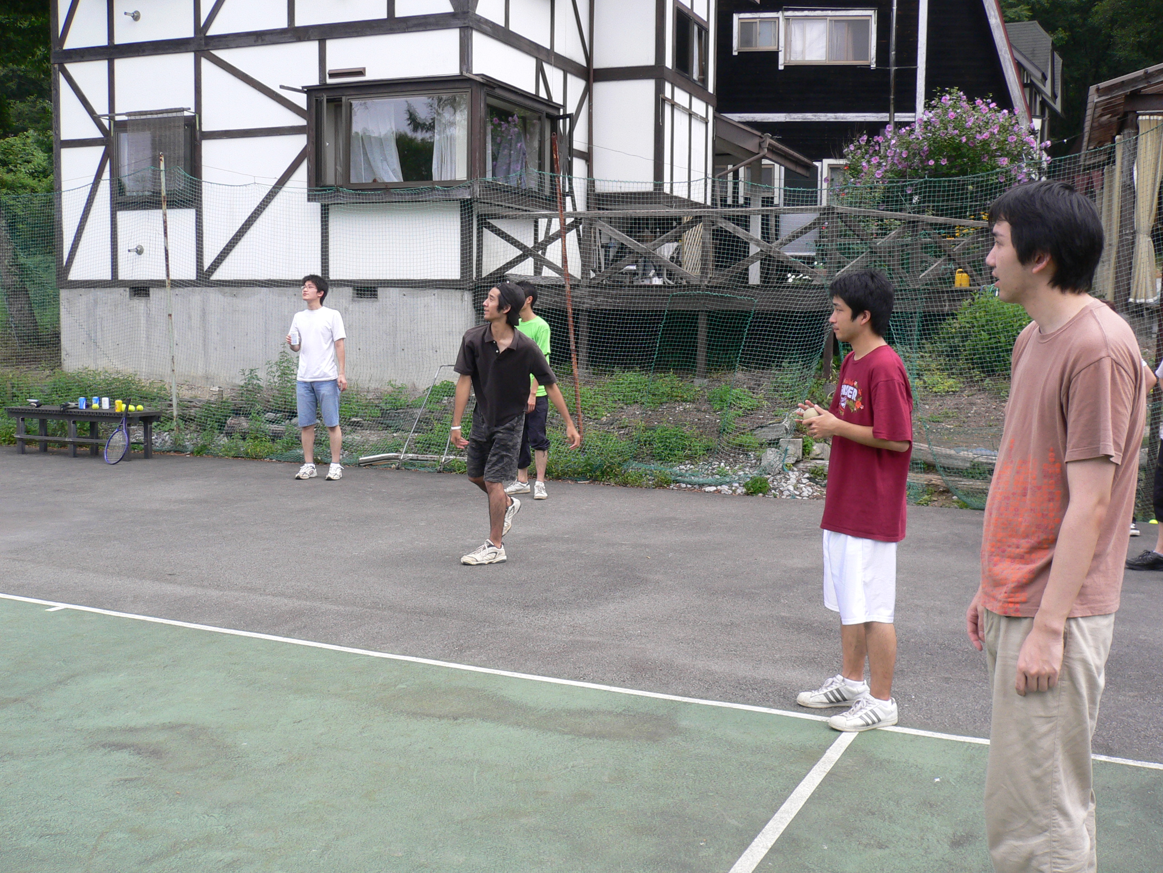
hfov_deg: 52.6
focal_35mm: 35
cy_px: 436
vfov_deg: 40.7
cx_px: 582
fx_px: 1176
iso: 80
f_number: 5.6
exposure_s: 1/125
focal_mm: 5.8
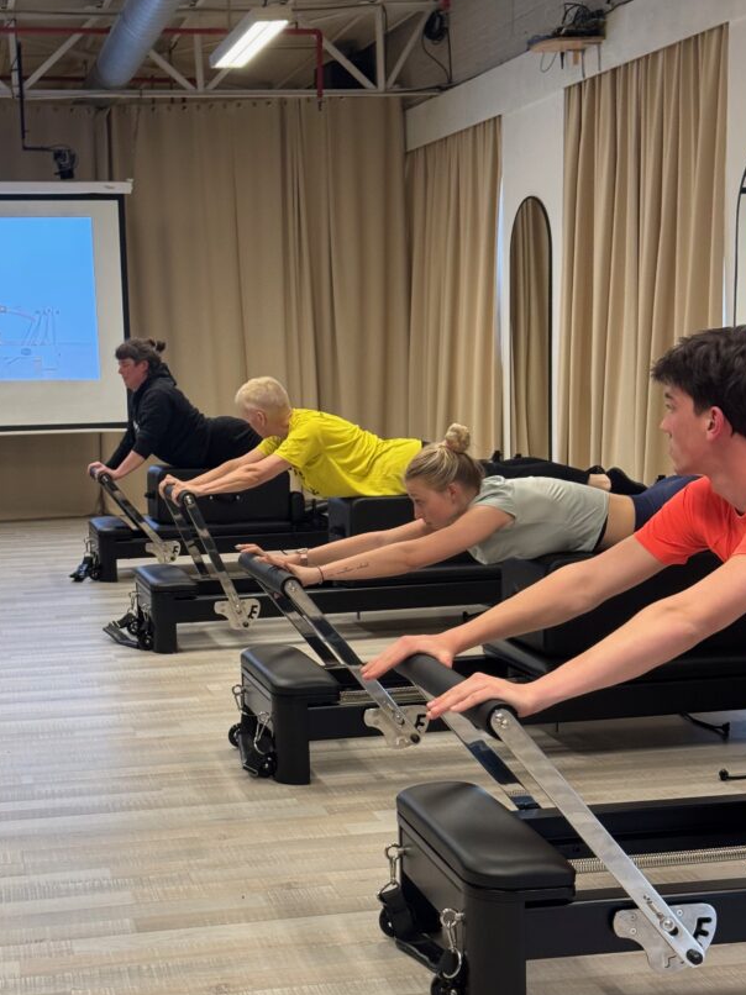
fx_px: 1754
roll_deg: +1.1
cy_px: 612
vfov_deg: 31.6
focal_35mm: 61
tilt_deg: -9.0
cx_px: 288
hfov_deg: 24.0
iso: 200
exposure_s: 1/60
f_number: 1.78
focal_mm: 6.76
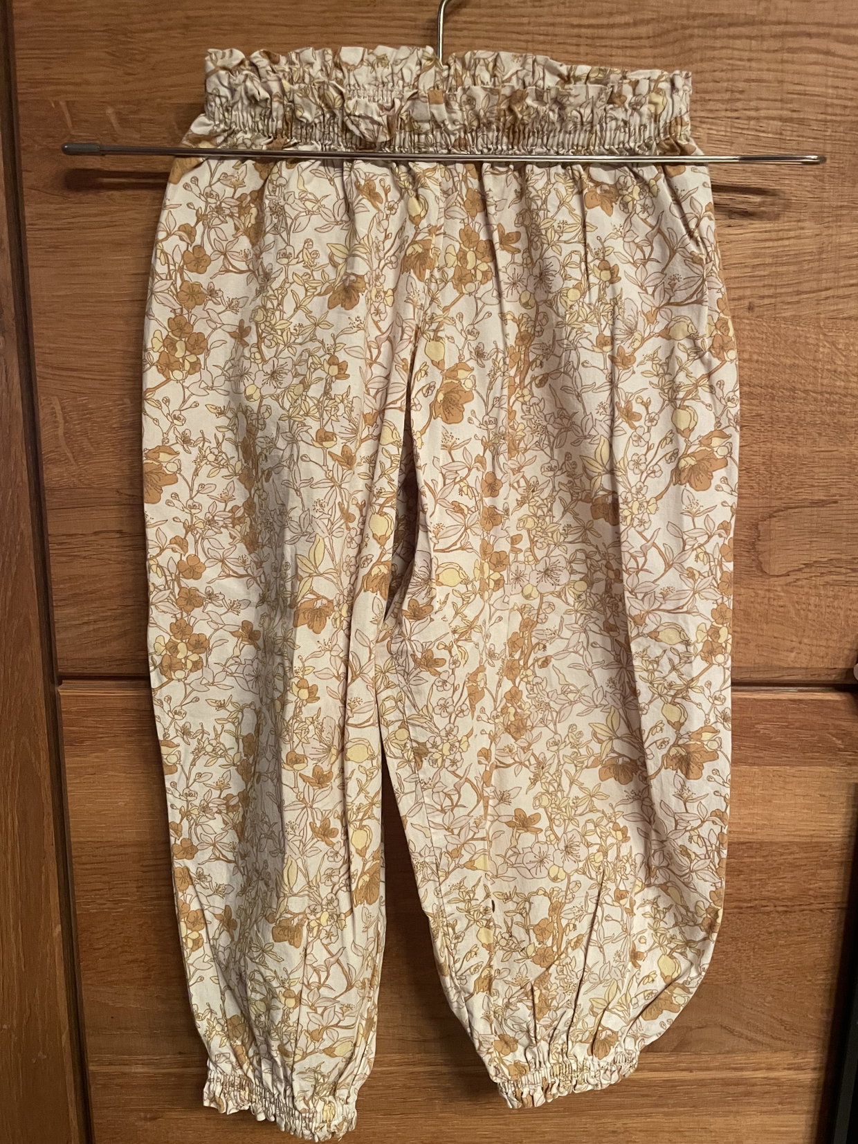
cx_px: 429
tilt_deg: -11.8
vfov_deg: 67.3
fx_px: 859
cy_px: 572
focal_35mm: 26
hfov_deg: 53.1
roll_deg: -0.3
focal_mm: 4.2
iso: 400
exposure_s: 1/33
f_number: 1.6
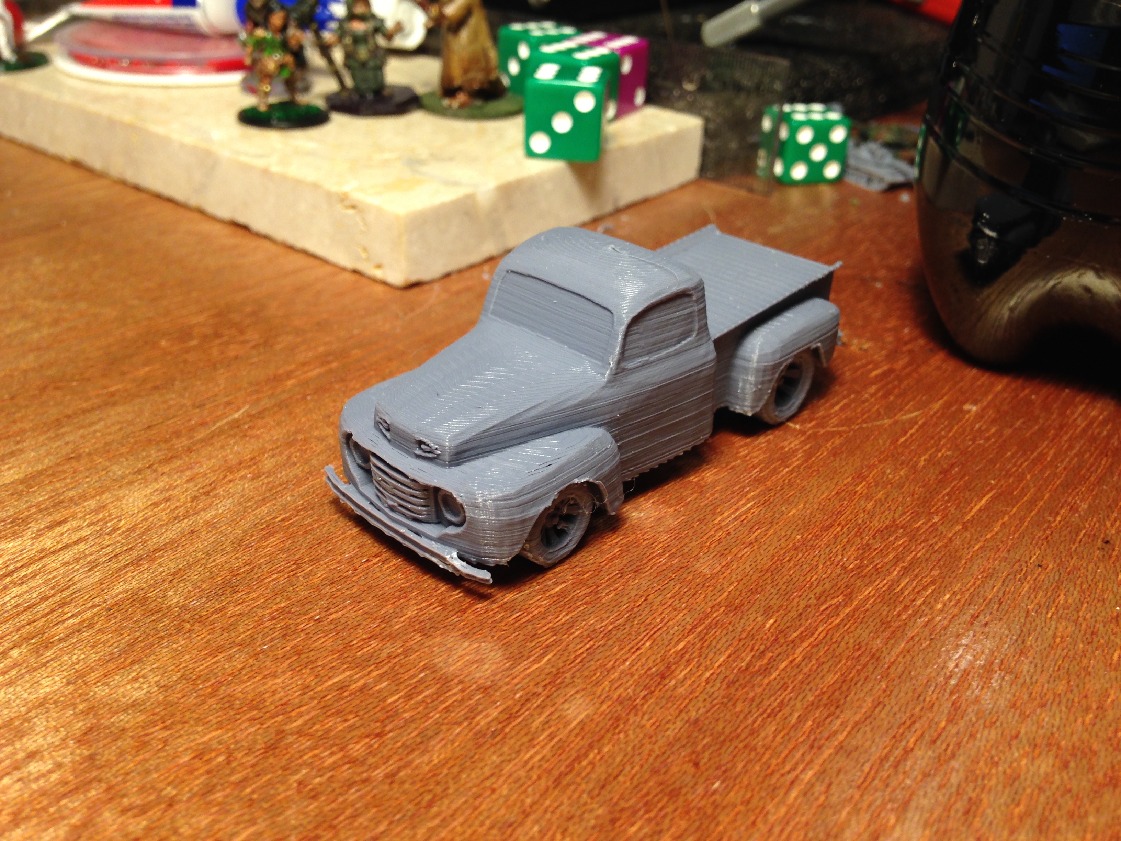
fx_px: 1069
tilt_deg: -29.7
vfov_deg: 42.9
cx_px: 560
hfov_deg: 55.4
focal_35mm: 33
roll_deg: -1.8
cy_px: 420
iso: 50
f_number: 2.4
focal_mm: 4.12
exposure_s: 1/30
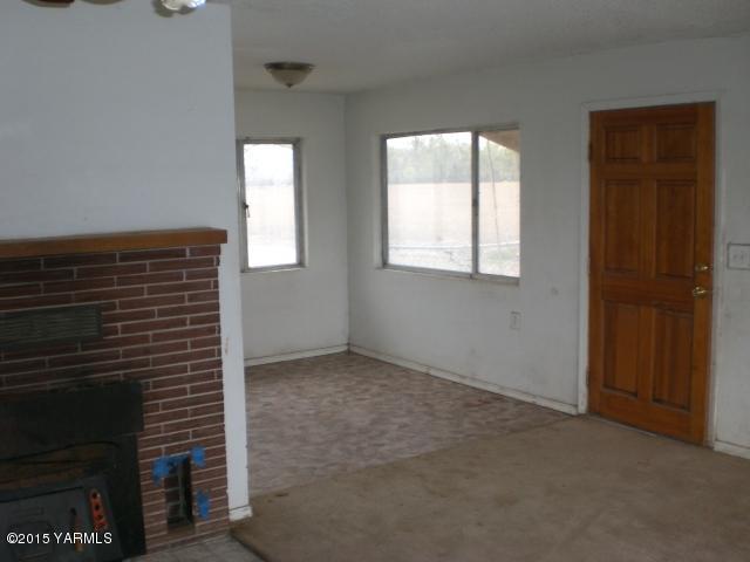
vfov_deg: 37.7
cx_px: 375
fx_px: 823
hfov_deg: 49.0
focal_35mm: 38
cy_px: 281
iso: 100
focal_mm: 6.3
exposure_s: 1/160
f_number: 3.1
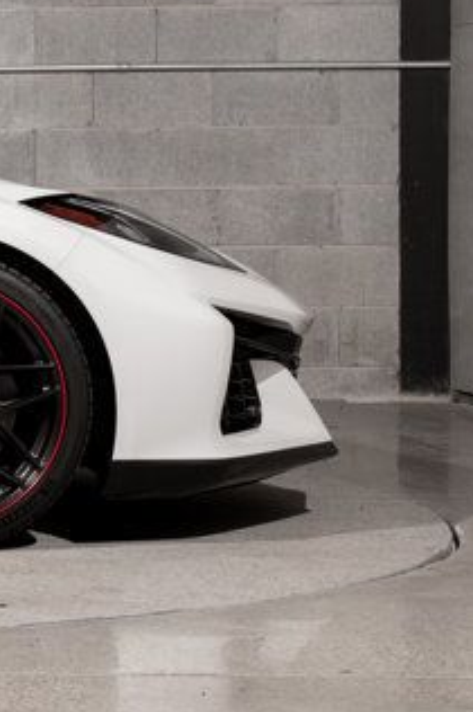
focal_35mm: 177
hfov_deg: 7.4
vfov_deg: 11.6
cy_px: 193
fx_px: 3496
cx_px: -551
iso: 160
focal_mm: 53
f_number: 9
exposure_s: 1/50
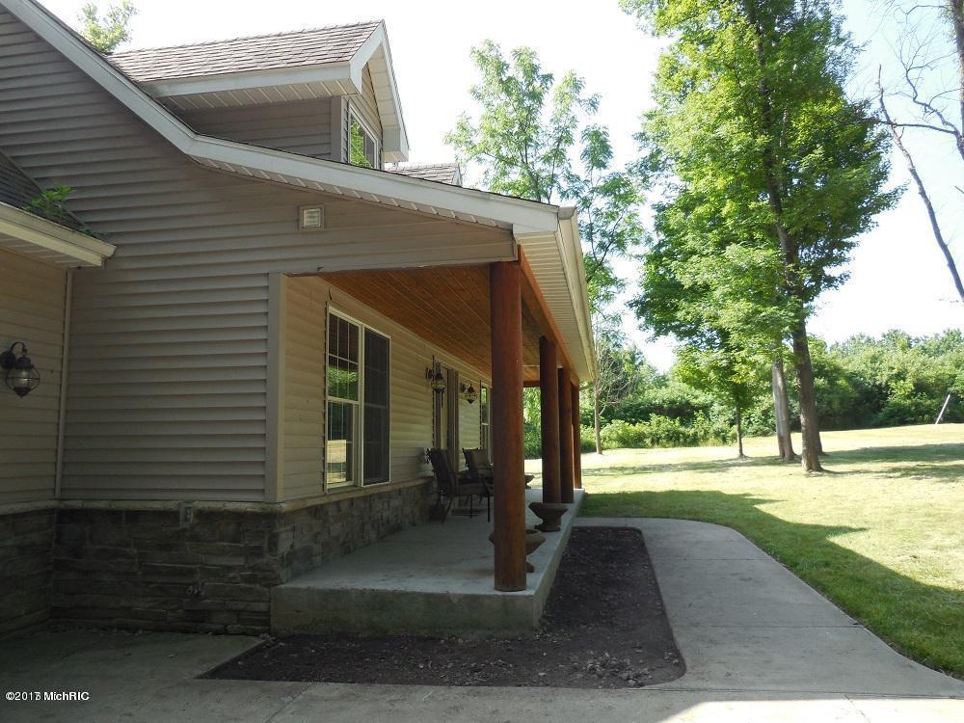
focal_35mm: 25
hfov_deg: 69.4
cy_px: 362
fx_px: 696
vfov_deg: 54.9
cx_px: 482
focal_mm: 4.5
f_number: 3.1
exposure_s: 1/320
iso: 125
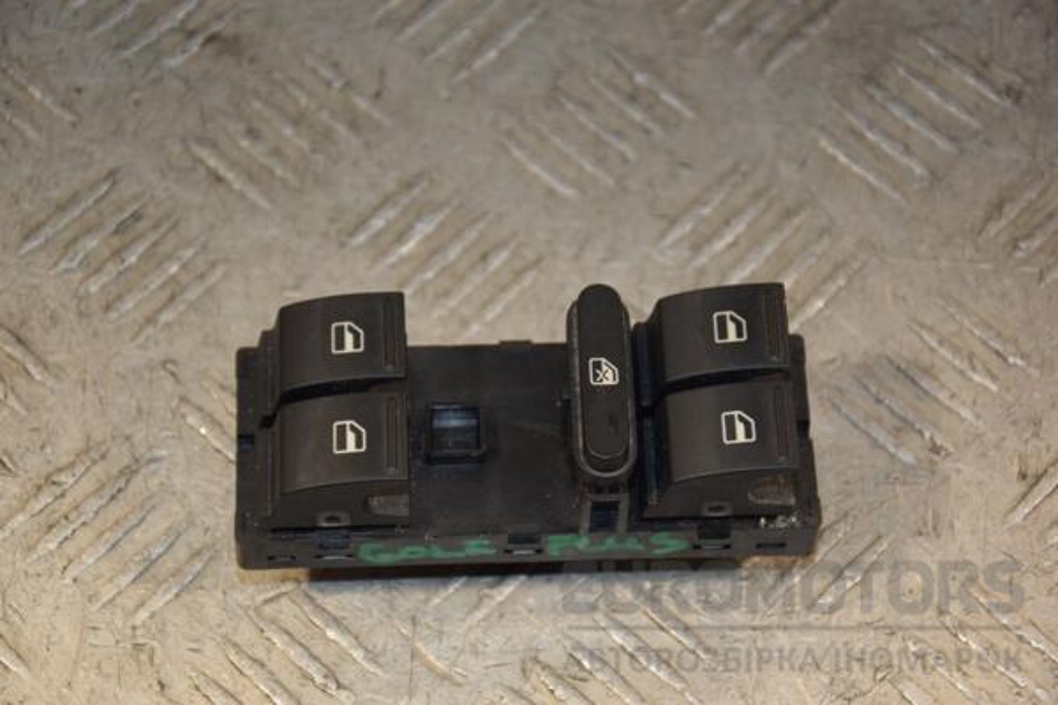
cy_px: 352
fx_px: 3306
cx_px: 529
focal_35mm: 112
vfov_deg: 12.2
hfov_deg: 18.2
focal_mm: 75
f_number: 5.6
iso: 800
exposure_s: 1/200
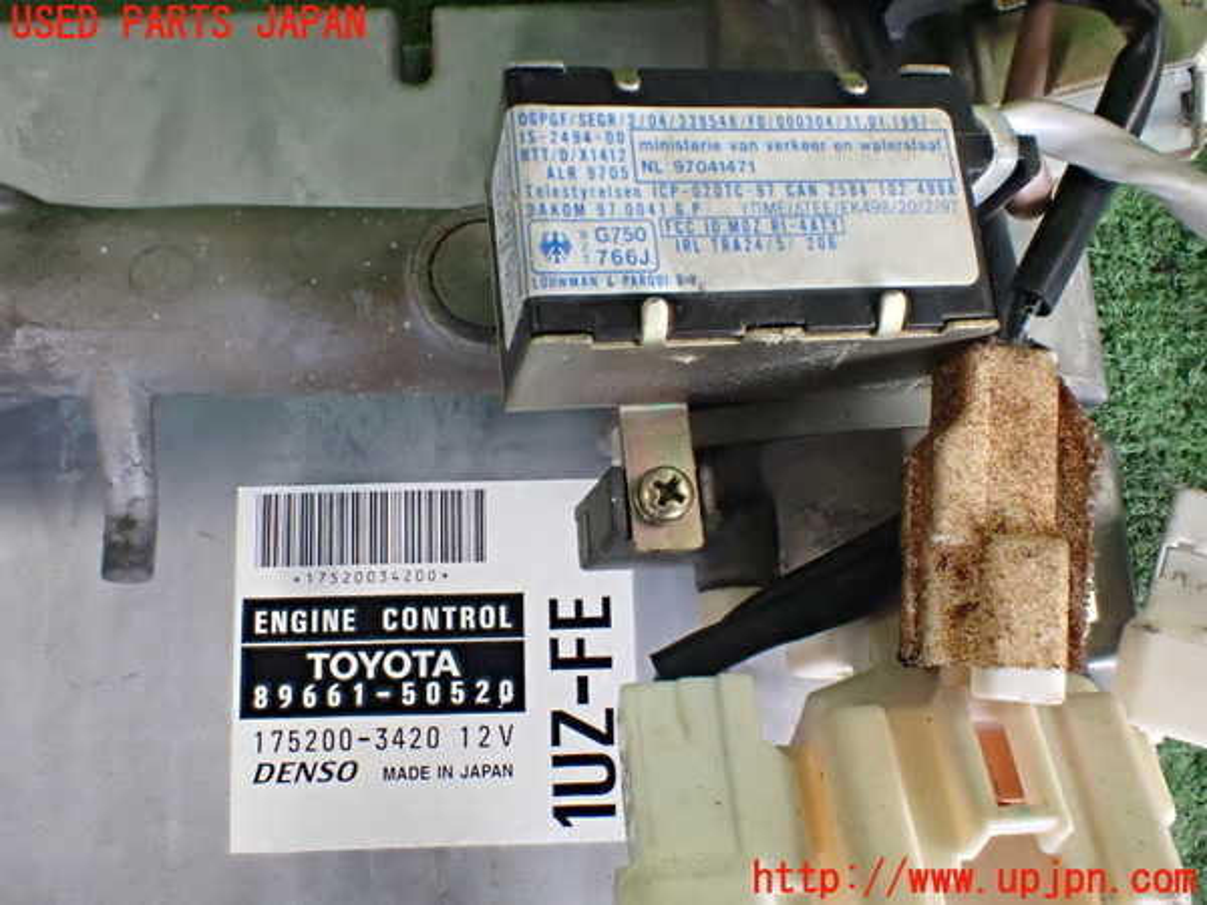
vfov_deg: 46.8
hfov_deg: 60.0
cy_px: 452
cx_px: 604
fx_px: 1046
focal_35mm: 30
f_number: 3.2
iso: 800
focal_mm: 5.4
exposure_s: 1/100
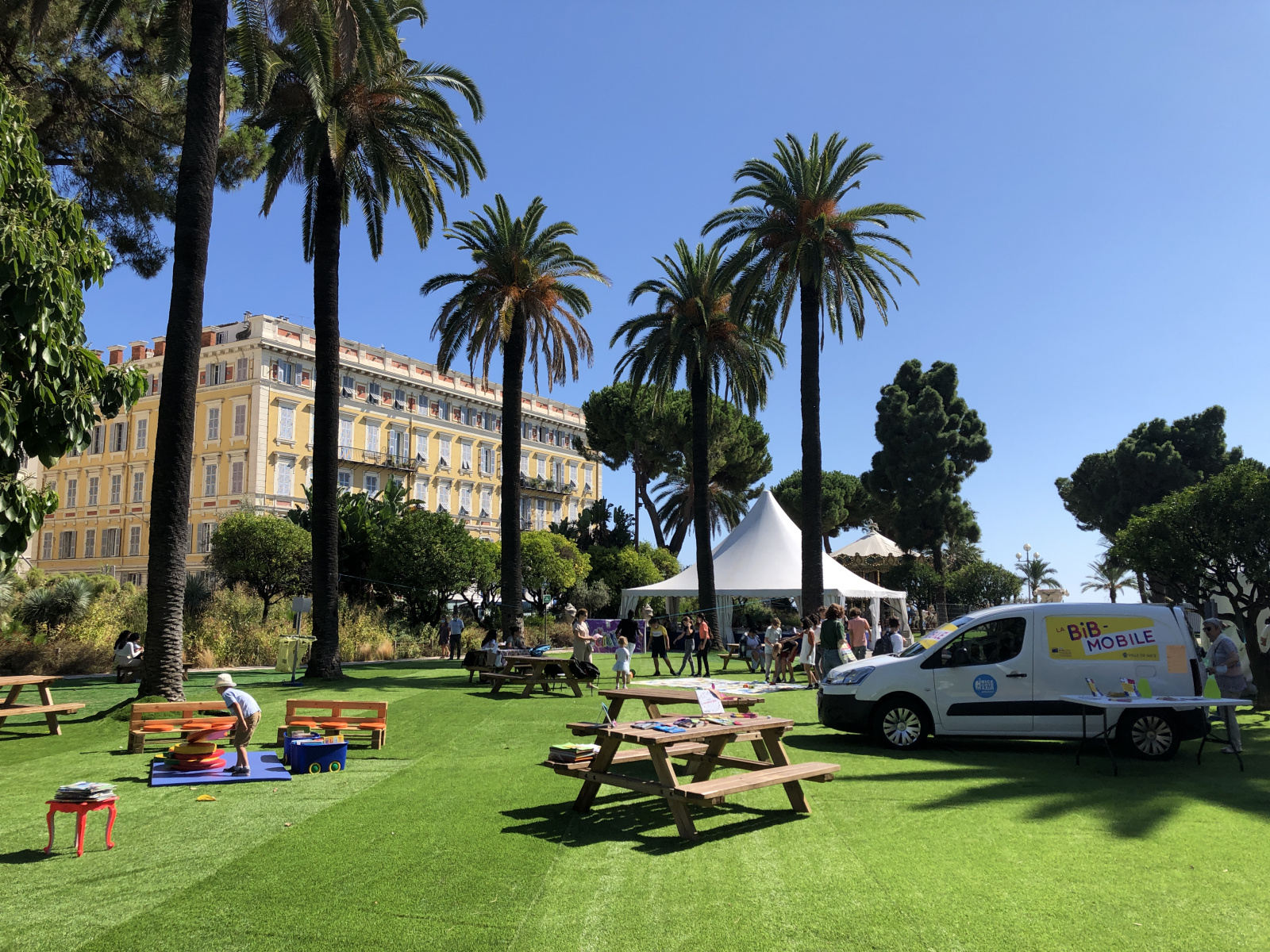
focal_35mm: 28
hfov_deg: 63.4
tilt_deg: +9.1
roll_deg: -0.7
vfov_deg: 49.7
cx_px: 635
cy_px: 476
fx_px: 1027
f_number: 1.8
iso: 20
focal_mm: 3.99
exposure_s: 1/1845
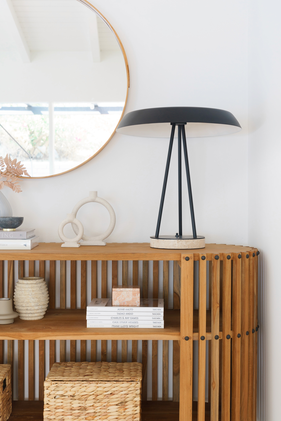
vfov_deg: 36.9
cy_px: 210
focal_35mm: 54
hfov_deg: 25.1
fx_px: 632
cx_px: 140
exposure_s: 1/8
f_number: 7.1
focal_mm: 54
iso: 250
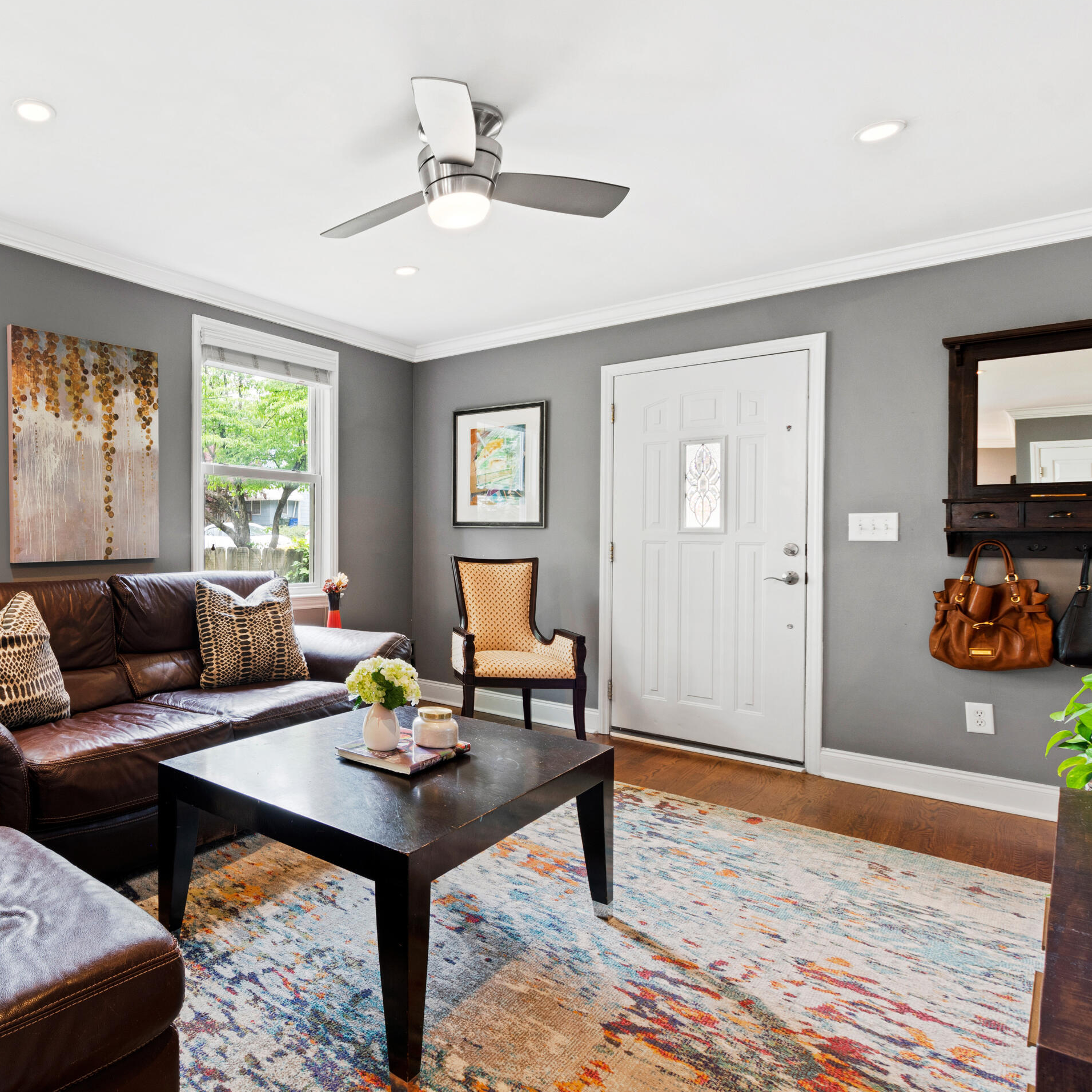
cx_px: 272
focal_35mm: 20
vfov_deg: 74.8
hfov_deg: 69.8
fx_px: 714
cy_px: 545
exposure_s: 1/1.25
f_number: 8
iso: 100
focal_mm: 10
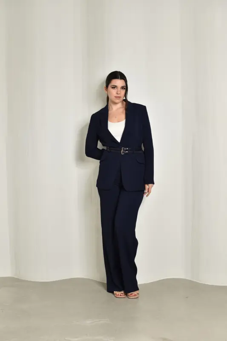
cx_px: 114
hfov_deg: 25.7
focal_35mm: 52
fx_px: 497
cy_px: 170
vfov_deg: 37.9
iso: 160
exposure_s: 1/200
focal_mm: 35
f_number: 4
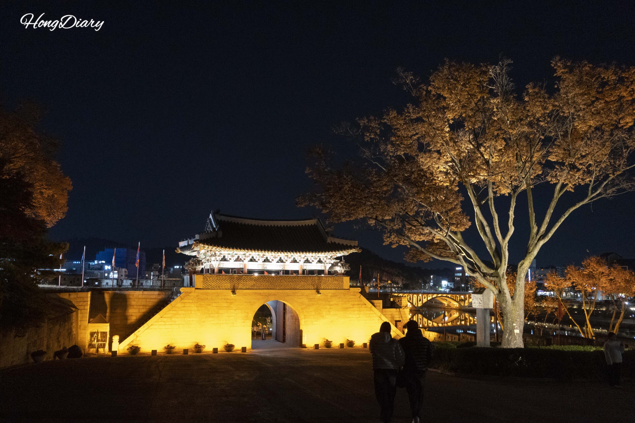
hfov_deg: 60.3
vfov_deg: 42.3
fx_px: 547
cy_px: 212
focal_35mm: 31
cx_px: 318
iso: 10000
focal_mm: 31
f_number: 4.5
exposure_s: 1/60
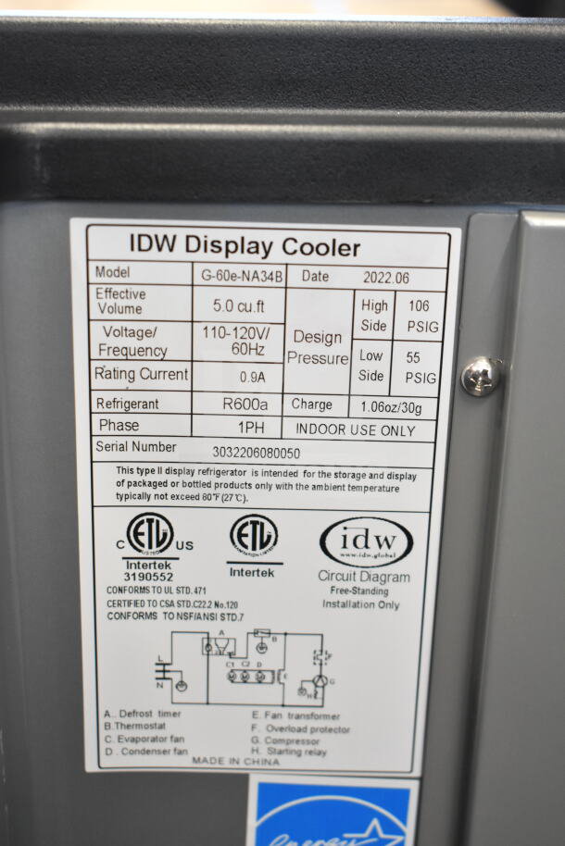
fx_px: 1341
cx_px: 282
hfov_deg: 23.8
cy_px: 423
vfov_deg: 35.0
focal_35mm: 57
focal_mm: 38
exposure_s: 1/60
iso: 2800
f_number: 4.8
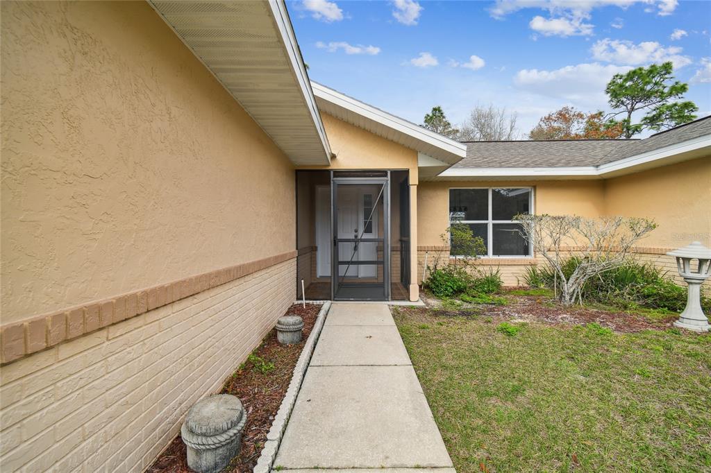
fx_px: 296
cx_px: 356
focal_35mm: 15
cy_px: 236
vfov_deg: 77.3
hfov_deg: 100.4
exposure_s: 1/125
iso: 100
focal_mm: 10
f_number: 7.1
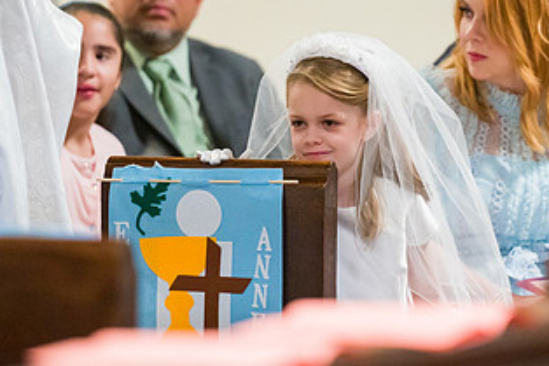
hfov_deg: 5.6
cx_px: 383
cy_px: 82
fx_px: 5624
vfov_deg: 3.7
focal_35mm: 369
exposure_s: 1/200
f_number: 3.2
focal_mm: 200
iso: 6400
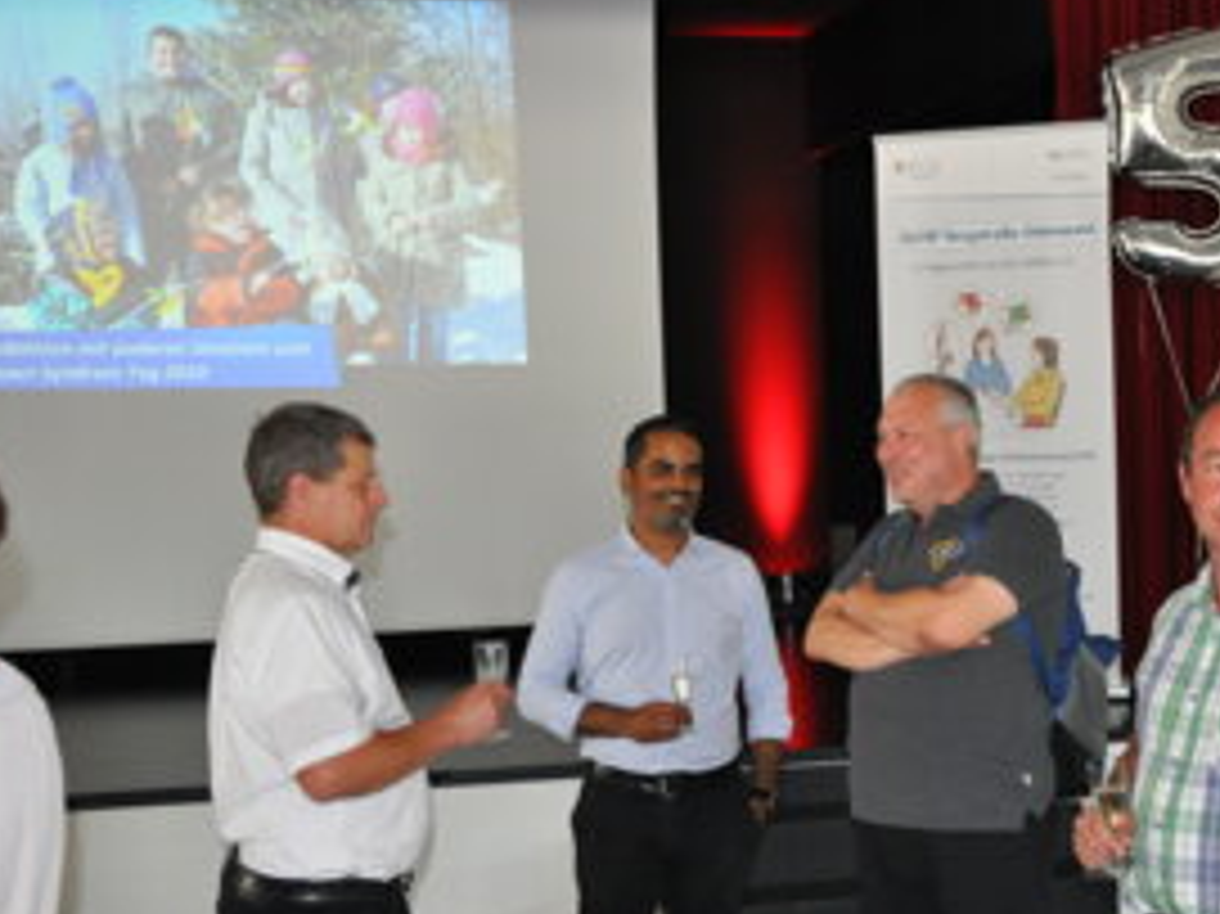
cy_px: 563
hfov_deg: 37.0
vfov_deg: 28.4
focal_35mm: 51
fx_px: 1797
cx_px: 851
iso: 800
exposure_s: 1/60
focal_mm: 24
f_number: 3.8
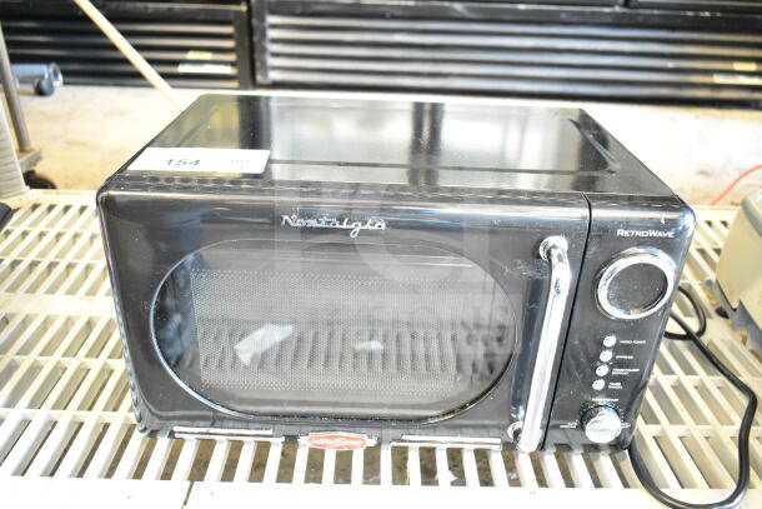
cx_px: 381
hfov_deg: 61.9
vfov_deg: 43.6
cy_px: 254
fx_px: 635
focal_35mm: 30
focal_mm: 20
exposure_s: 1/30
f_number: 3.5
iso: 5600
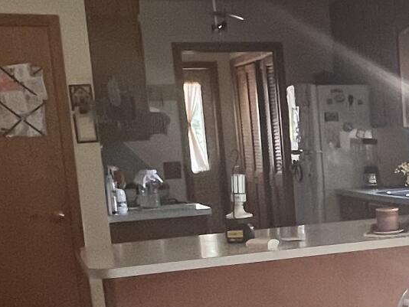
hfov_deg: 23.7
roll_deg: +2.7
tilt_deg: -9.1
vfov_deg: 19.8
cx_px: 522
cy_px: 273
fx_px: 863
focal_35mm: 73
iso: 250
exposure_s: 1/65
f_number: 1.8
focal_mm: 1.57
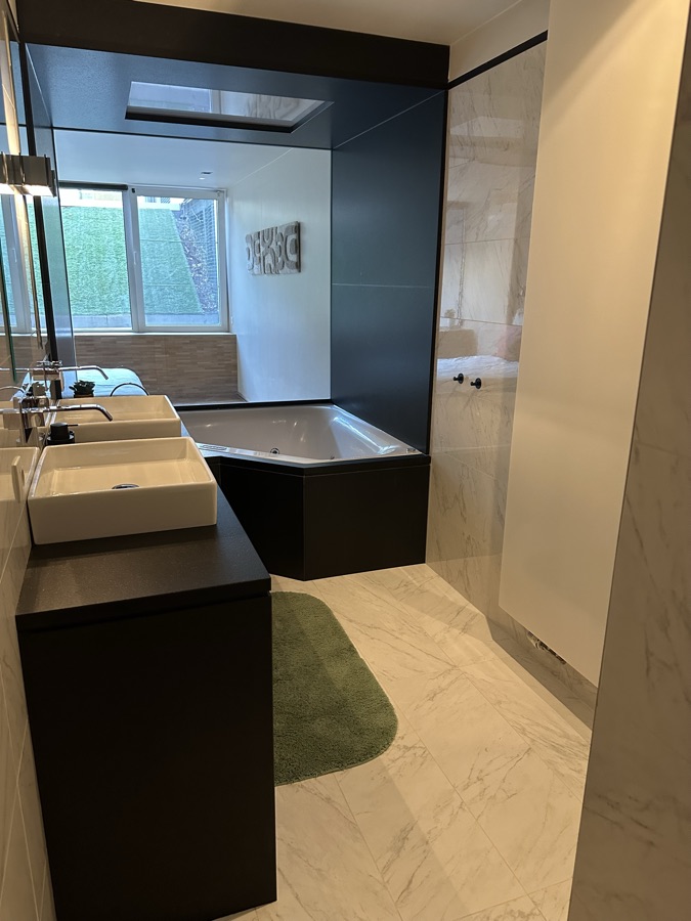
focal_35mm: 24
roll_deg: -1.1
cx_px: 346
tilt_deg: -15.6
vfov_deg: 71.6
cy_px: 460
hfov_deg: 56.8
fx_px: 639
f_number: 1.78
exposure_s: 1/50
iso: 500
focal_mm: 6.86
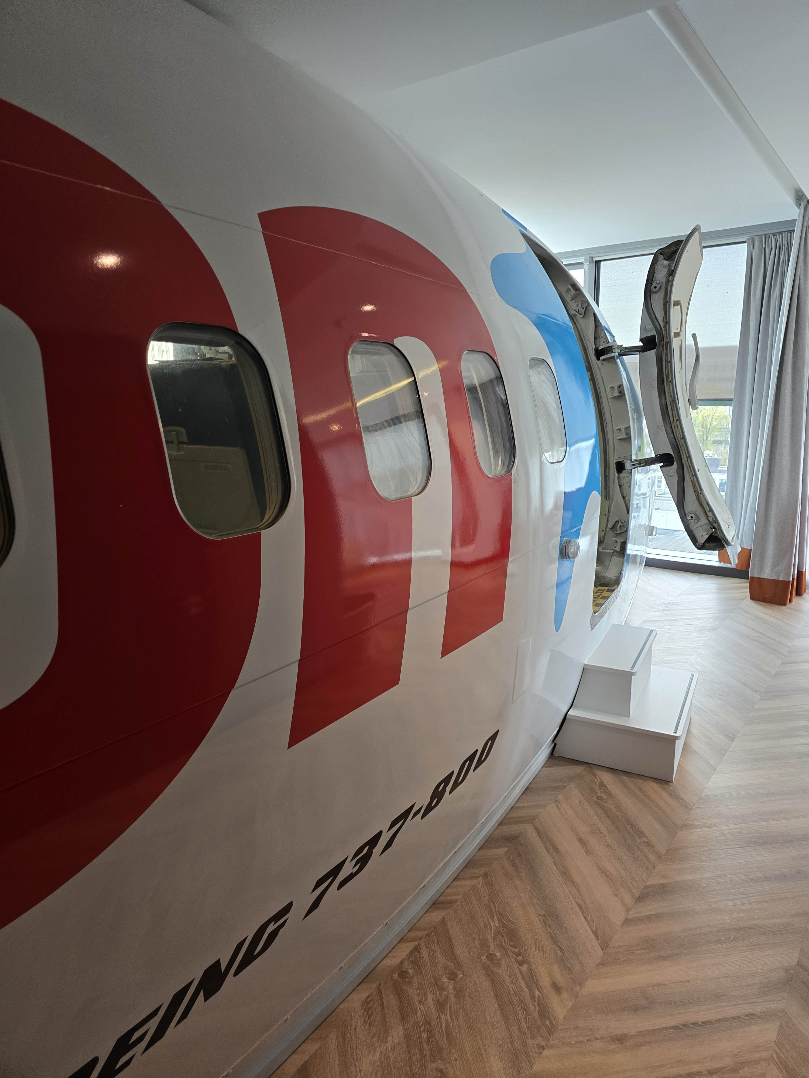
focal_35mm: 23
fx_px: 717
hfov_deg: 58.9
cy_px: 539
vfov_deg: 73.9
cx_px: 404
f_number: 1.7
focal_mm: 6.3
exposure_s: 1/100
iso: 160
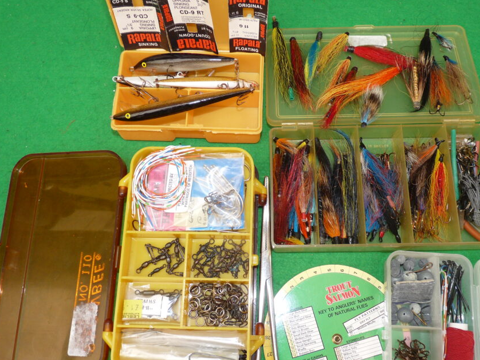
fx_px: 457
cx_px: 258
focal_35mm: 33
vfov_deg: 42.9
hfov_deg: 55.3
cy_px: 192
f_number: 2.8
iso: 100
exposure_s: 1/80
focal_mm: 4.8
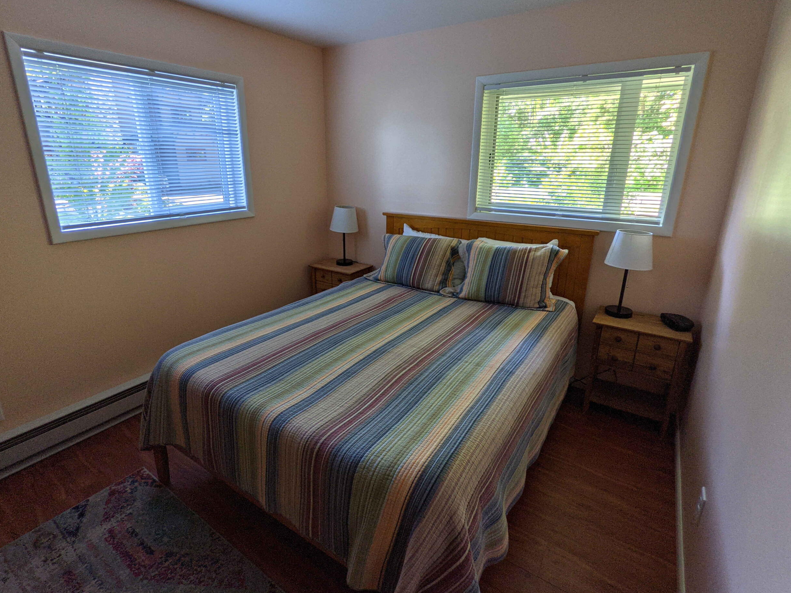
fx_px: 388
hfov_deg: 91.0
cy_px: 279
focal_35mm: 17
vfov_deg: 74.7
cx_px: 391
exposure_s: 1/23.8
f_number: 2.2
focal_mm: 2.22
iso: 44
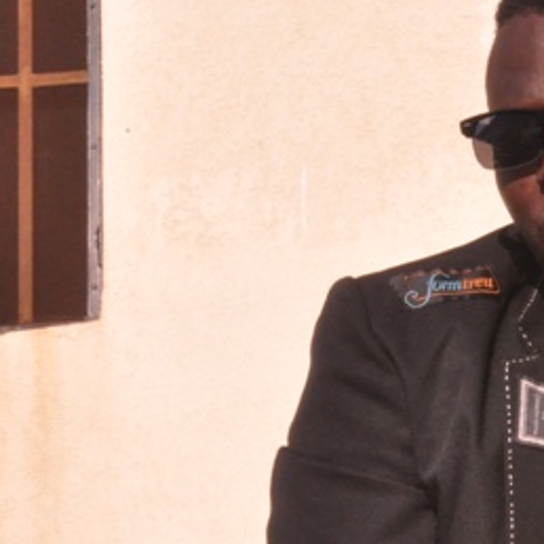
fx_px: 4623
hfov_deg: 6.7
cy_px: 401
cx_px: 720
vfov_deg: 6.7
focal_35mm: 260
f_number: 32
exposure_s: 1/200
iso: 1600
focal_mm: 70
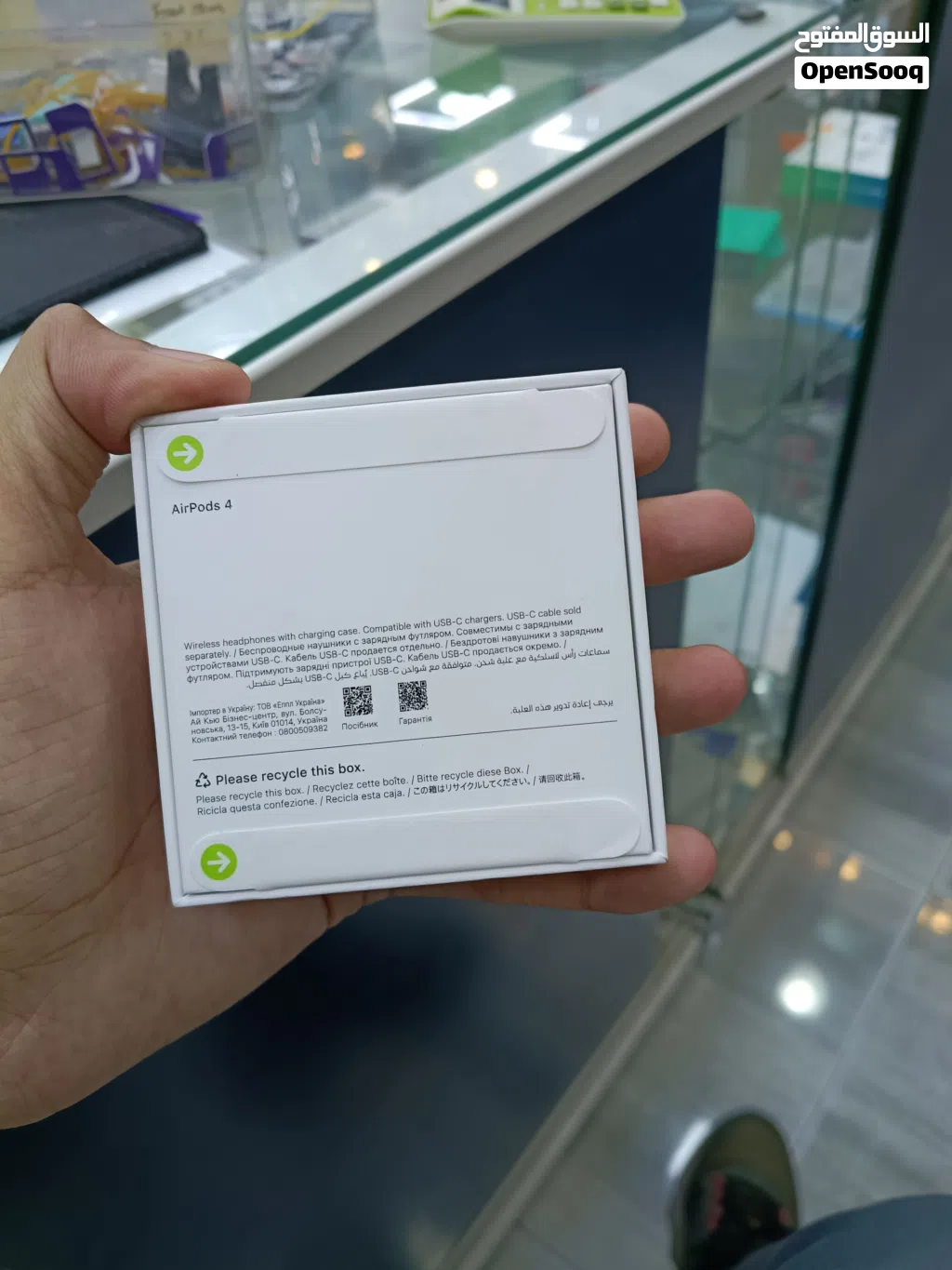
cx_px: 476
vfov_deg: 67.3
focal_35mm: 26
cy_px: 635
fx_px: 953
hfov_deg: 53.1
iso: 295
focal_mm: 4.81
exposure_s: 1/100
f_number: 1.8
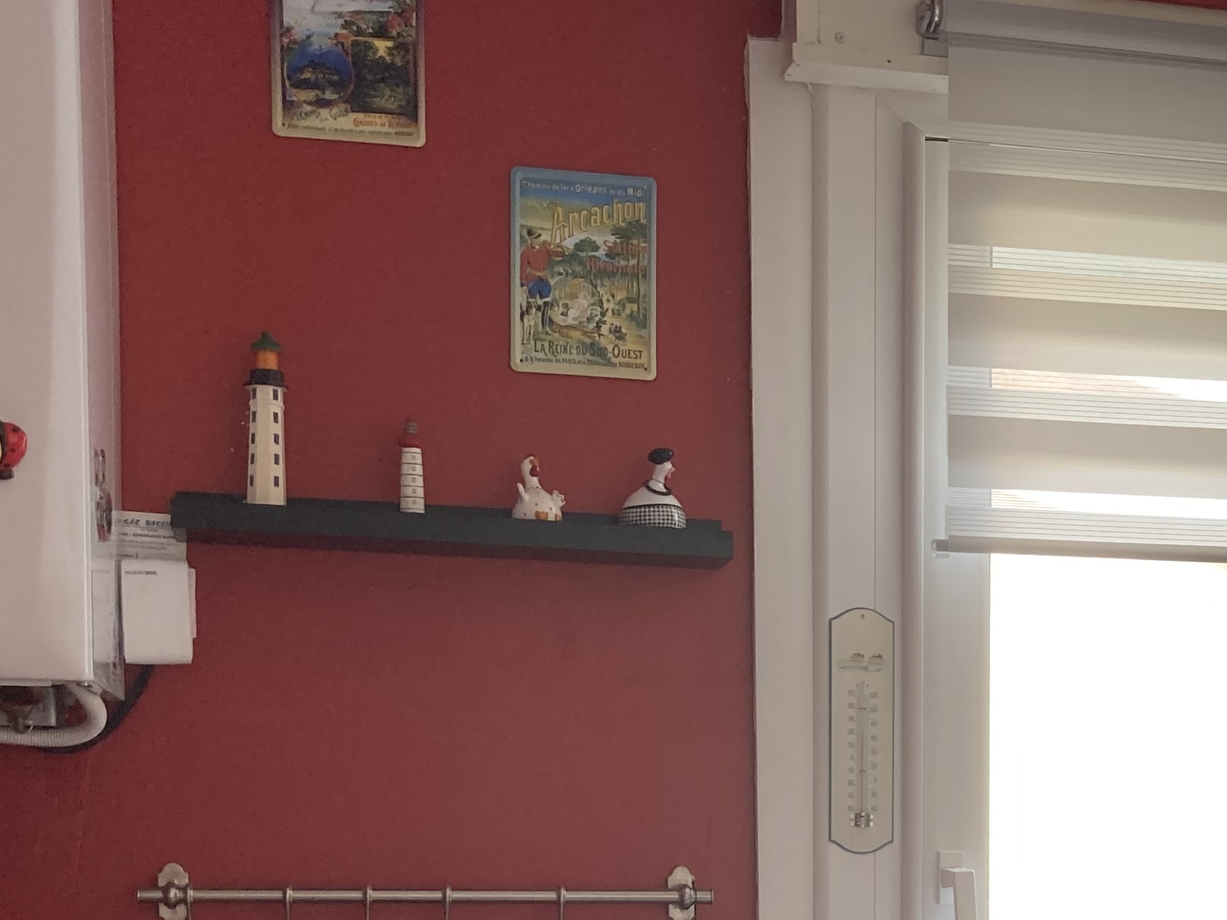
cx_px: 1072
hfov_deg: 27.3
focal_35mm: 69
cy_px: 1065
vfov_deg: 20.1
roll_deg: -0.1
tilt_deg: -3.7
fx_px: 2446
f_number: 1.8
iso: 40
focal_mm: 3.99
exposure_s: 1/121
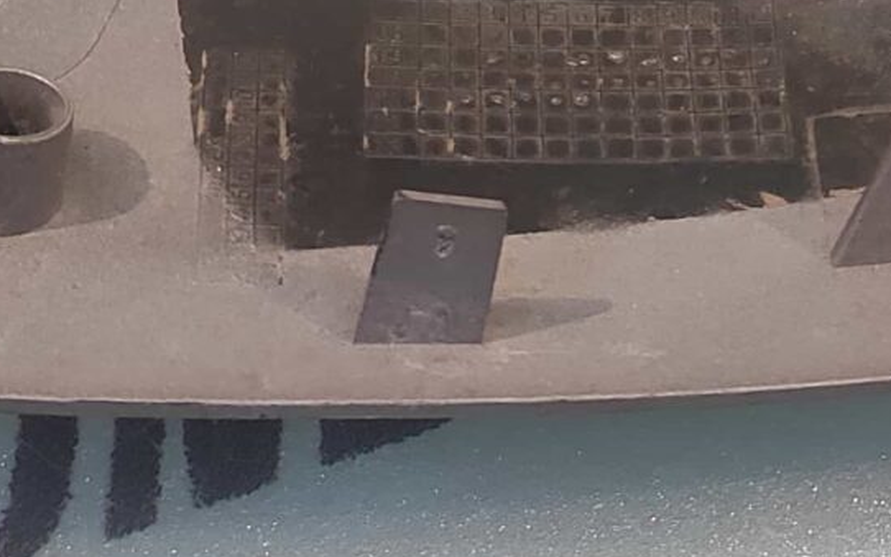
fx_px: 2064
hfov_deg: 24.0
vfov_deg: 14.3
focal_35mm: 85
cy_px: -292
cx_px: 718
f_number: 1.79
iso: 139
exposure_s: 1/33
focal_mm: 4.74
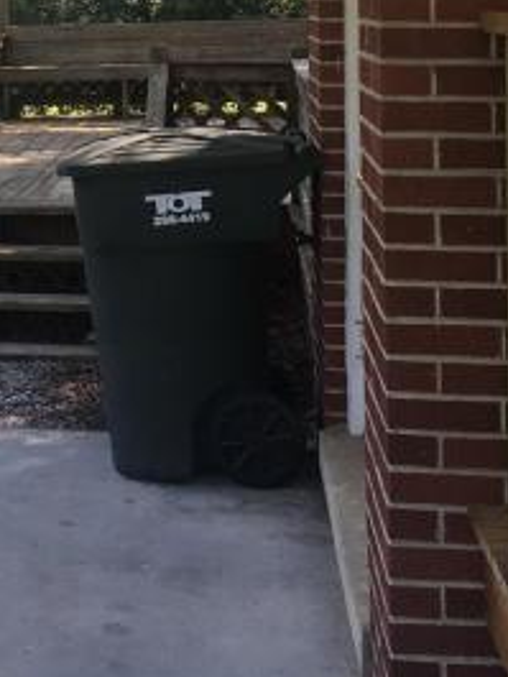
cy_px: -28
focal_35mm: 84
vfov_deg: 22.2
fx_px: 1642
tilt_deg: +1.4
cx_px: -84
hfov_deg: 16.9
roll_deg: +1.1
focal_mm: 4.15
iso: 25
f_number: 2.2
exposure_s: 1/165
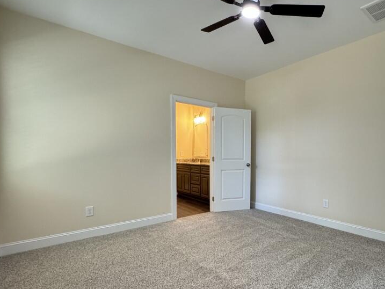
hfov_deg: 80.1
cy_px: 164
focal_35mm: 20
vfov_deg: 65.7
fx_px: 222
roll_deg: -0.9
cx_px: 243
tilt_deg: -2.7
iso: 320
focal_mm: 2.22
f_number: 2.2
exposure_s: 1/60
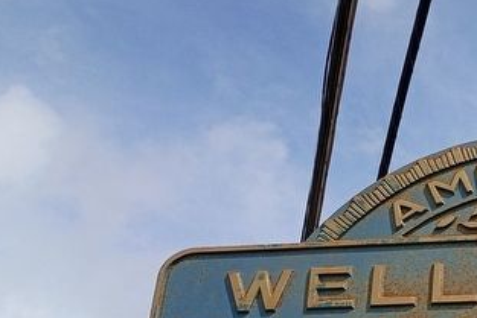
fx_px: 1021
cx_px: 575
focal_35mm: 77
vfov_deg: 16.5
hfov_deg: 23.9
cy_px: 447
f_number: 1.8
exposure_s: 1/1307
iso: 105
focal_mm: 4.27
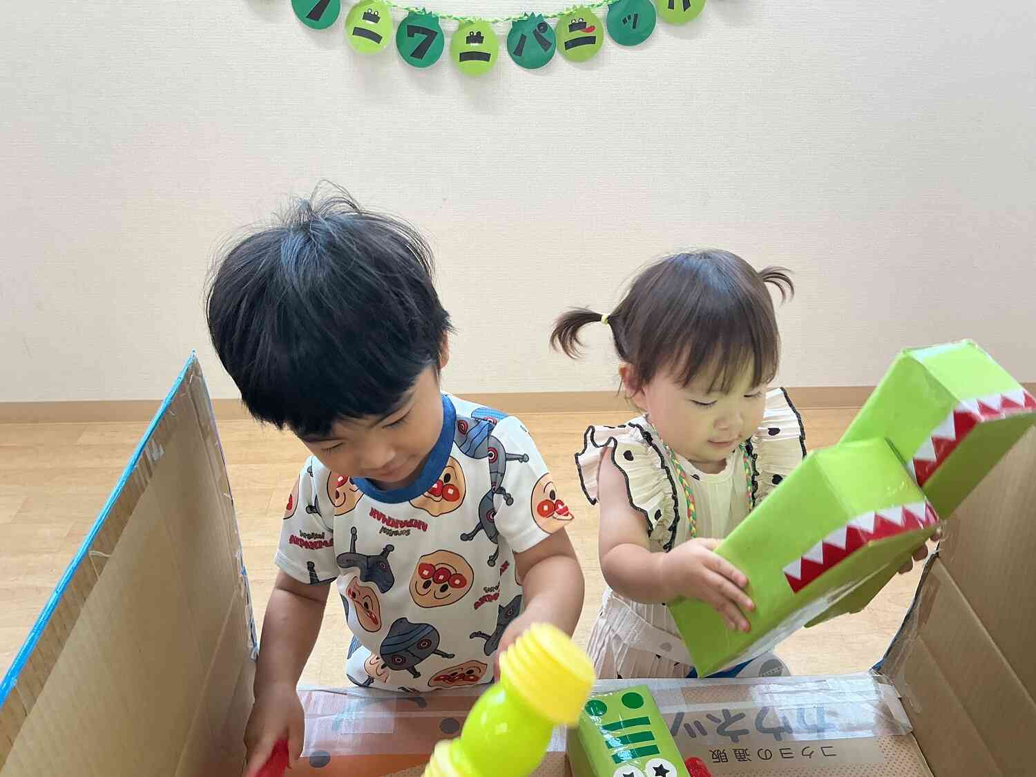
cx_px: 518
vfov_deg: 48.2
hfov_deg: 61.7
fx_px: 868
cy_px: 388
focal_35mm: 29
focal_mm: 3
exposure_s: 1/120
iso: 64
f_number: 1.8
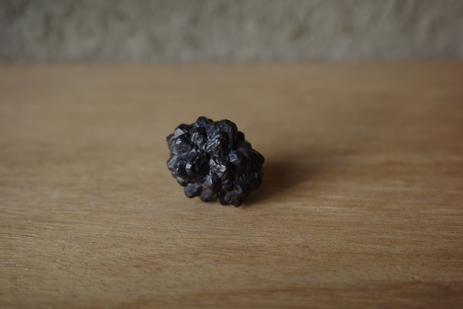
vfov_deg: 33.4
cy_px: 154
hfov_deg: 48.5
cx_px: 232
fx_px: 514
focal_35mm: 40
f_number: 2.8
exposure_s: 1/100
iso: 200
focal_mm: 26
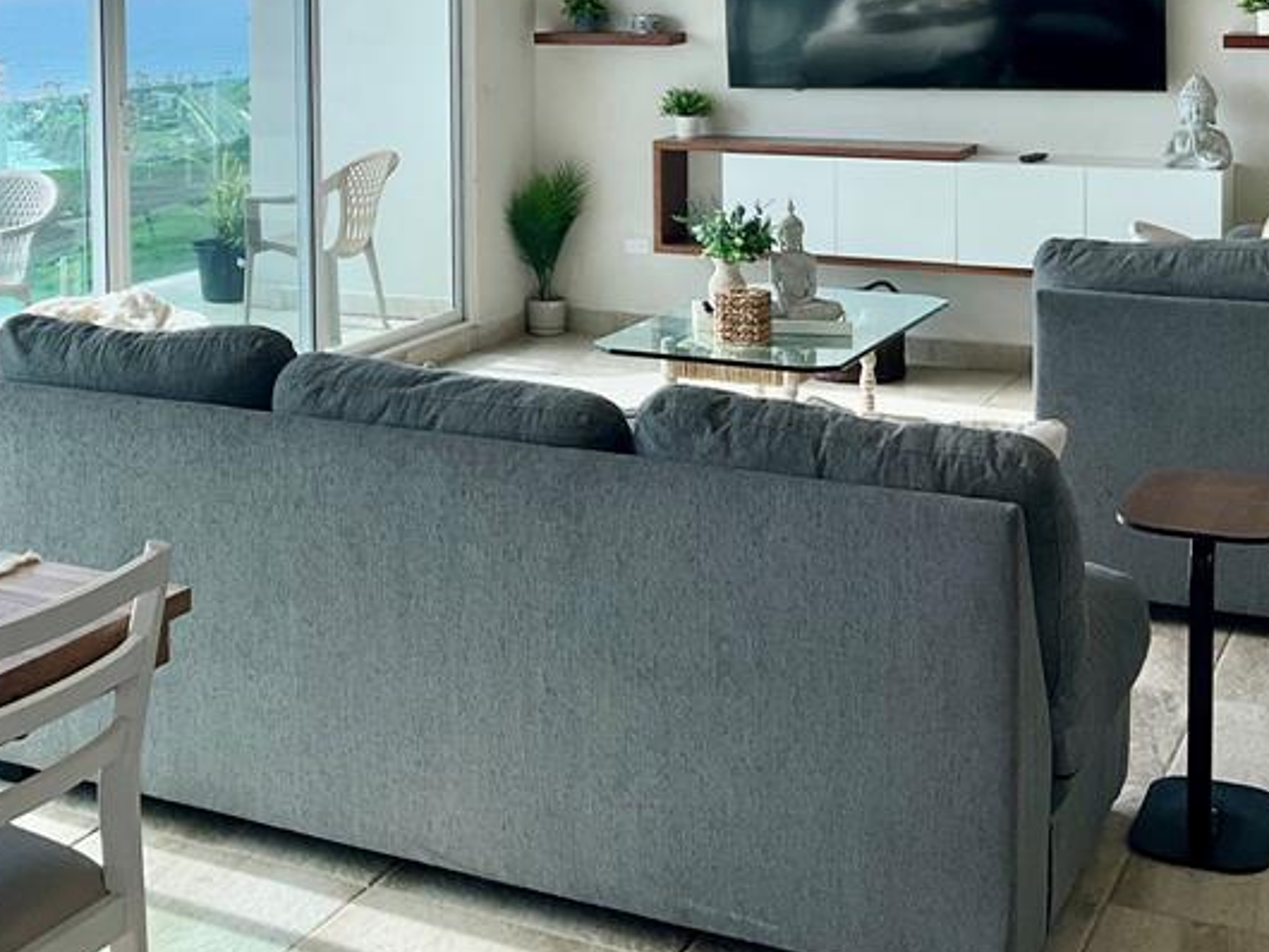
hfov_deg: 33.9
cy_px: 84
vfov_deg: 25.3
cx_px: 385
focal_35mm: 56
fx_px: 2054
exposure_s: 1/378
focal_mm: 3
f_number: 1.8
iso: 25
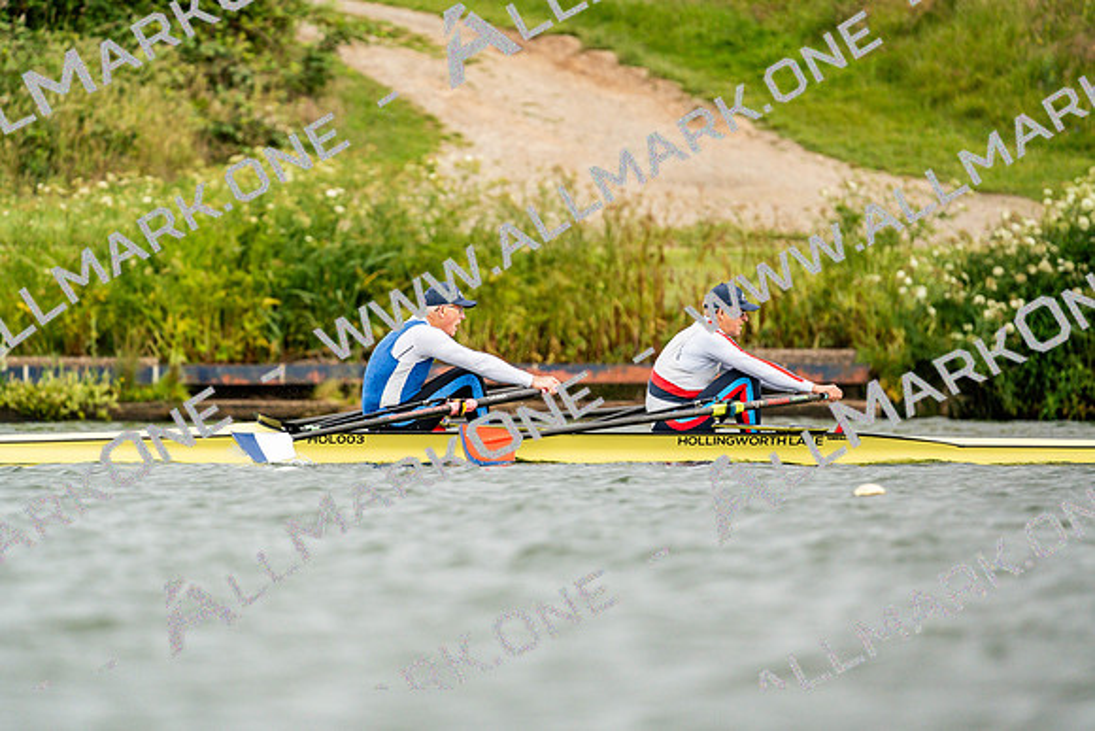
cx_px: 548
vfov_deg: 2.3
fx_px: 18253
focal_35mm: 600
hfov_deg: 3.4
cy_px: 366
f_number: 6.3
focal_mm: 600
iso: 1000
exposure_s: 1/2000
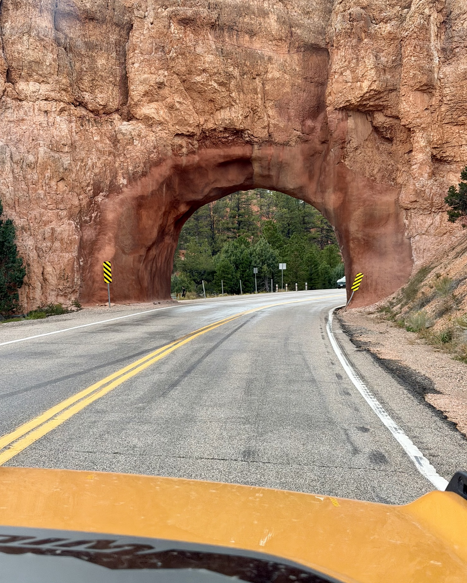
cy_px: 305
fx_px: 881
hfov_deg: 29.7
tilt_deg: -6.6
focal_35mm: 51
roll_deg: +0.5
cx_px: 232
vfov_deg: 36.6
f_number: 1.78
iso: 100
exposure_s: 1/875
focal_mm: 6.76
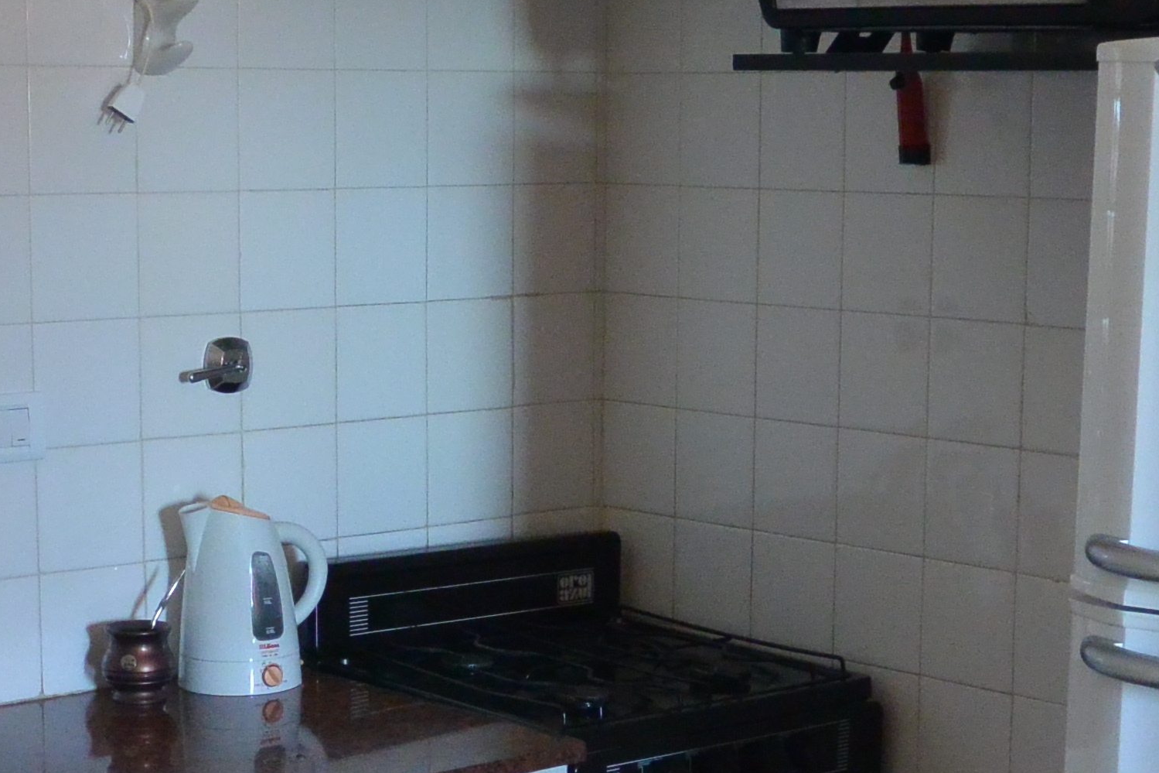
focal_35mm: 83
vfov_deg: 16.4
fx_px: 2672
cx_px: 540
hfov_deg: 24.5
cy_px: 590
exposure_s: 1/30
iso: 900
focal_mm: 10
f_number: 3.5
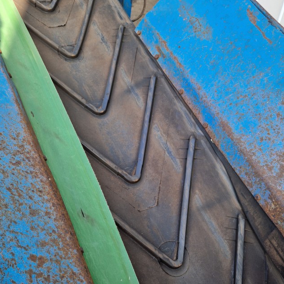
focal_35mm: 33
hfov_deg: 49.7
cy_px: 170
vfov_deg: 49.4
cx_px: 147
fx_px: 306
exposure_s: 1/180
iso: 50
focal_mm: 5.4
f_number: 1.8
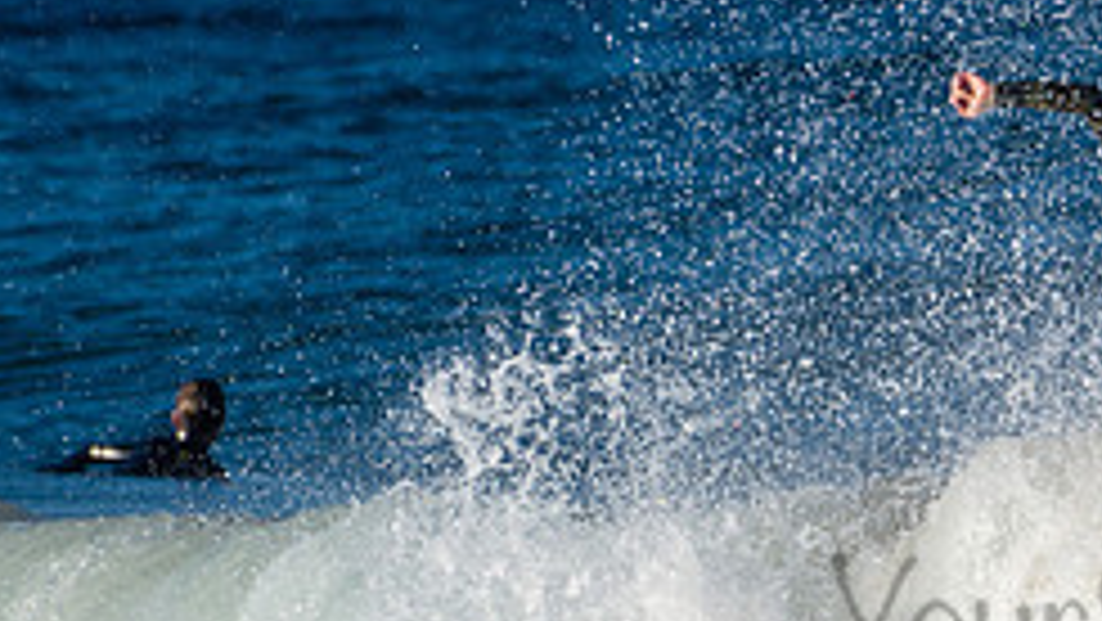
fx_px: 54456
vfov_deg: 0.7
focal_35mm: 1863
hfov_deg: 1.2
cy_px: 583
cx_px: 1295
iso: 125
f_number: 5.6
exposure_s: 1/1250
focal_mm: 500
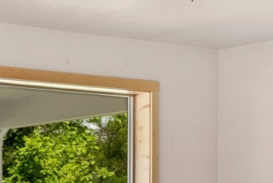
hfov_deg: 15.1
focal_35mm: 112
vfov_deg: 12.1
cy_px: 182
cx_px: -257
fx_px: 850
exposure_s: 1/125
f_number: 2.8
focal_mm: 24
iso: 200
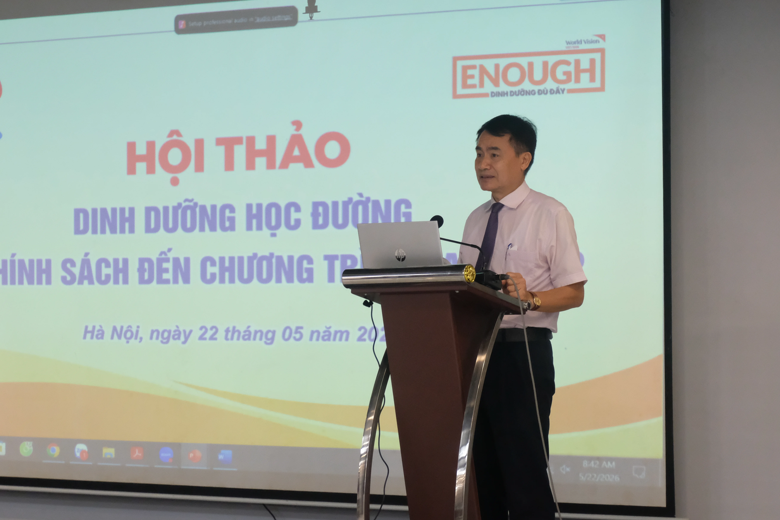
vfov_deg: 17.5
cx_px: 357
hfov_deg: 26.0
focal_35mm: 78
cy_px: 244
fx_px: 1690
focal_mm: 45
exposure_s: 1/160
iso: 4000
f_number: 5.6
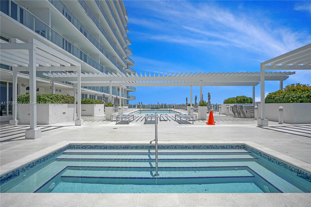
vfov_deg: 61.9
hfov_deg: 84.0
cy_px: 104
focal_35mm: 20
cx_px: 156
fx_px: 173
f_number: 11
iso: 320
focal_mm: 20
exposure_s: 1/1250
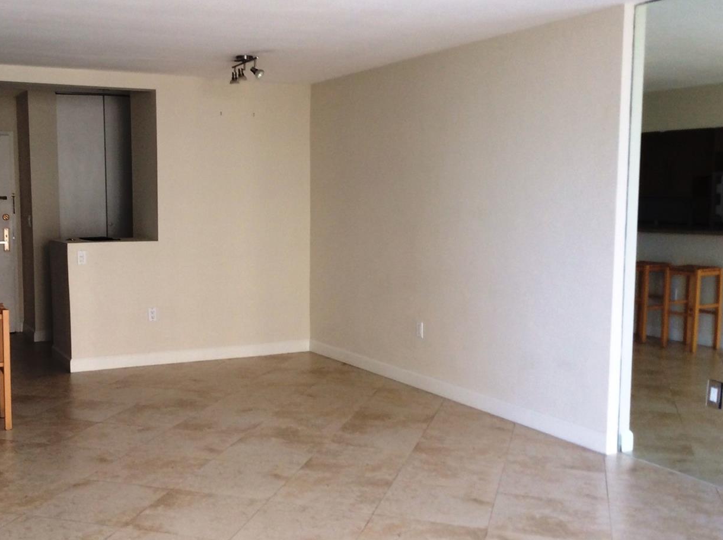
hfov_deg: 44.4
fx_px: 876
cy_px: 278
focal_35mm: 42
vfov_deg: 34.3
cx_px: 260
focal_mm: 3.3
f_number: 2.4
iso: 32
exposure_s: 1/24
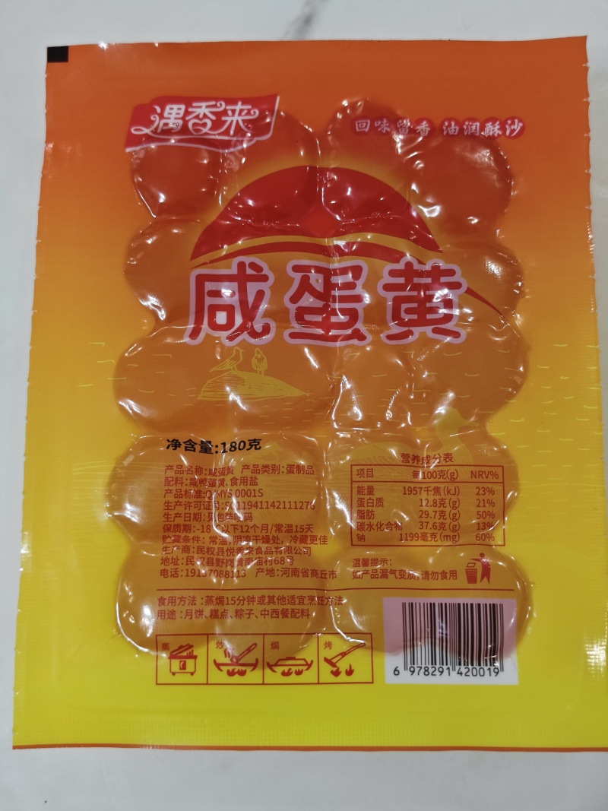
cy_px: 406
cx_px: 304
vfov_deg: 41.2
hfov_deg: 31.5
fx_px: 1077
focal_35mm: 46
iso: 400
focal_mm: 8.7
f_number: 1.9
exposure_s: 1/74.7
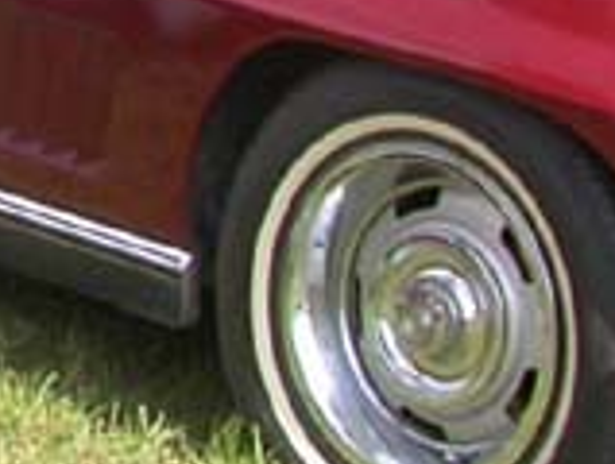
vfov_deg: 6.0
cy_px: -247
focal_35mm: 244
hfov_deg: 7.3
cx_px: -1160
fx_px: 4345
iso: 100
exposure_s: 1/1000
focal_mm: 7.85
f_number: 2.6
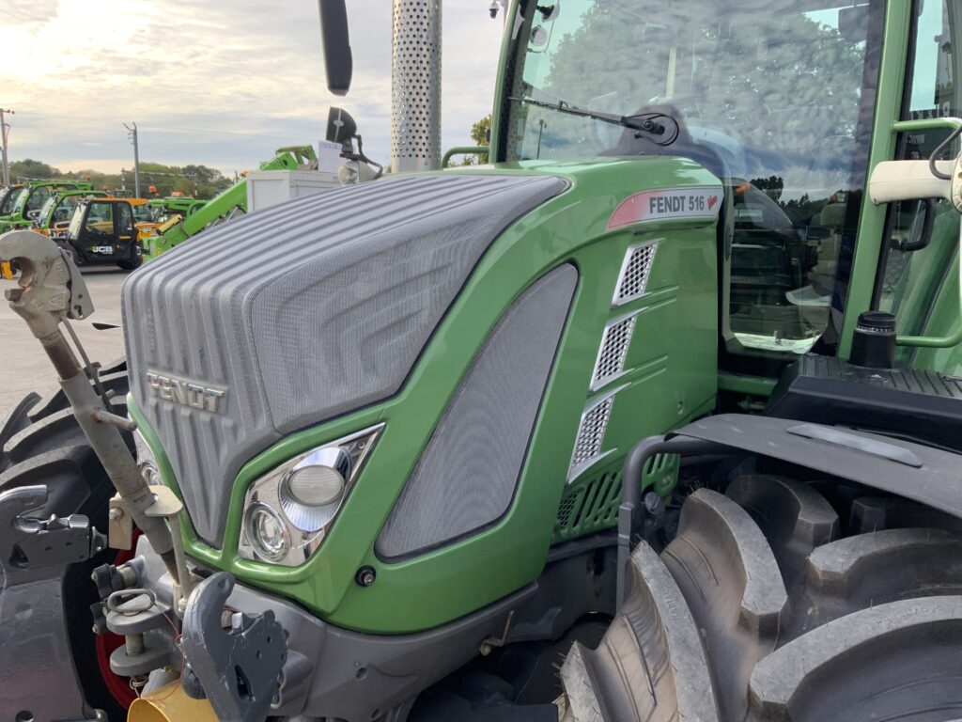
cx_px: 481
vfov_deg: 48.2
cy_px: 361
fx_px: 806
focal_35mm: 29
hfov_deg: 61.7
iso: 16
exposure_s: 1/383
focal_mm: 3
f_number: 1.8
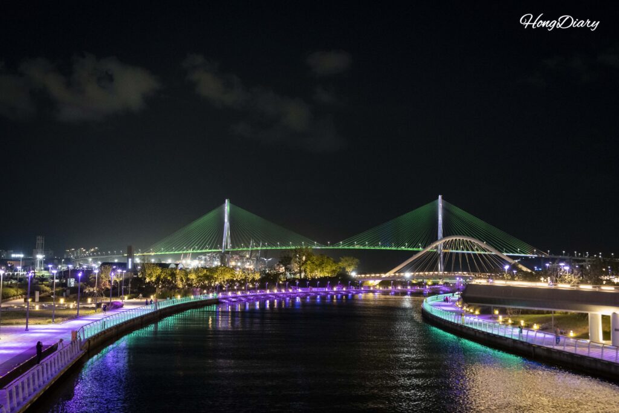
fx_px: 757
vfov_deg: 30.5
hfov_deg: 44.5
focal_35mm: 44
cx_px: 310
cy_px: 206
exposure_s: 1/15
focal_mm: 44
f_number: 5.6
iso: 12800
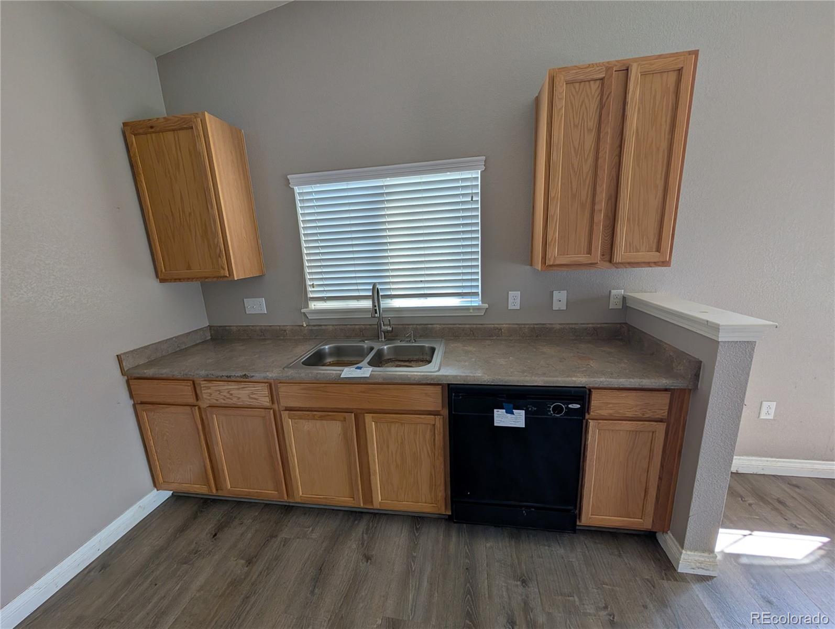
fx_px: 290
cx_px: 418
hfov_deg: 110.5
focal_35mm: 12
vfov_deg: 94.6
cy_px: 314
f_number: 1.7
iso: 54
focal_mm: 2.02
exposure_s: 1/244
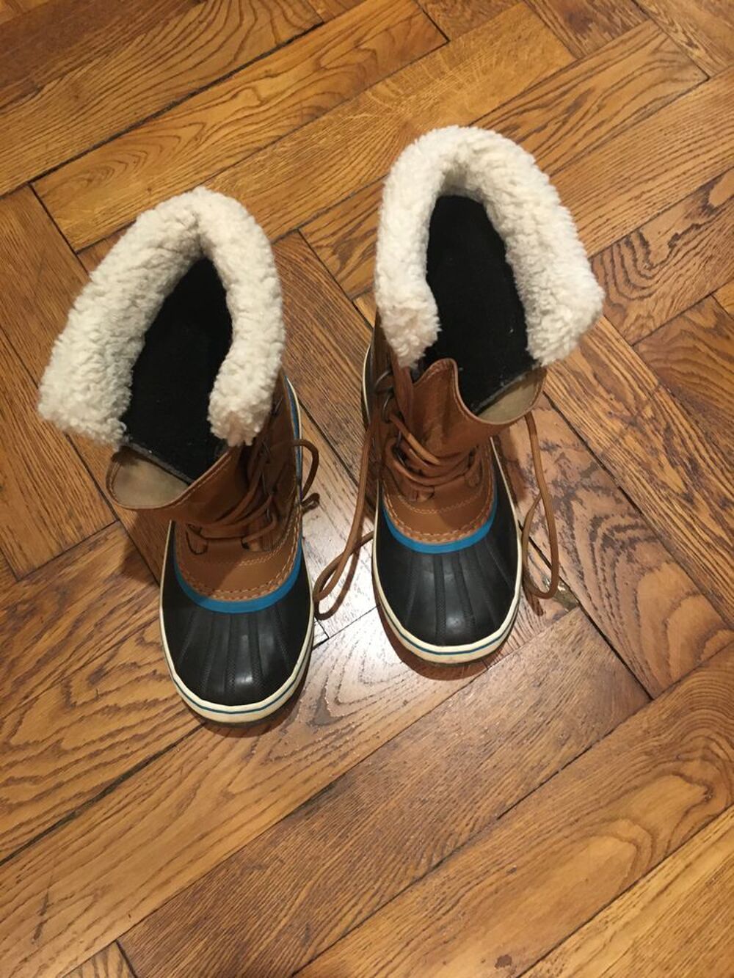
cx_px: 367
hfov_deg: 48.2
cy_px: 489
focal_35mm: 29
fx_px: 820
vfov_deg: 61.7
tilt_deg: -72.2
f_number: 2.2
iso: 250
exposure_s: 1/17
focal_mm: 4.15
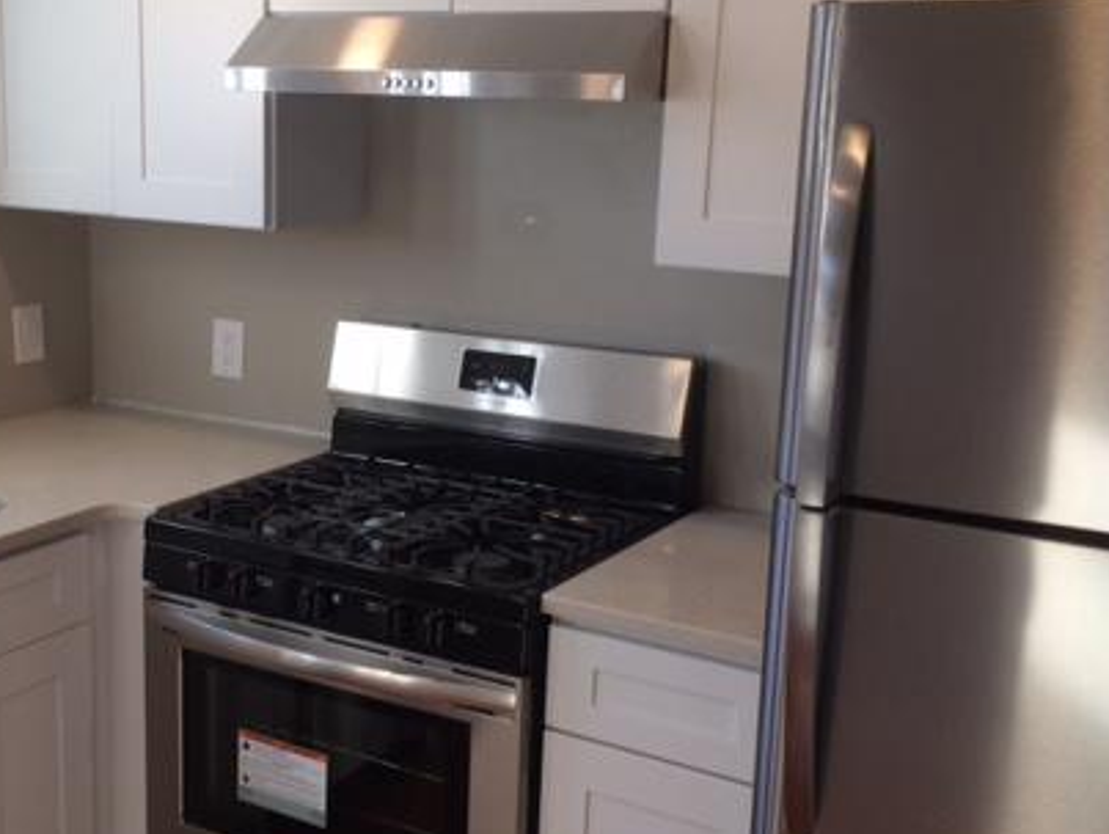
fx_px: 1475
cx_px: 360
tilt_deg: -17.0
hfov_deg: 40.6
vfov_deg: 31.6
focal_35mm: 46
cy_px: 432
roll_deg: -2.2
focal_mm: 4.15
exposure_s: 1/120
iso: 64
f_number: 2.2
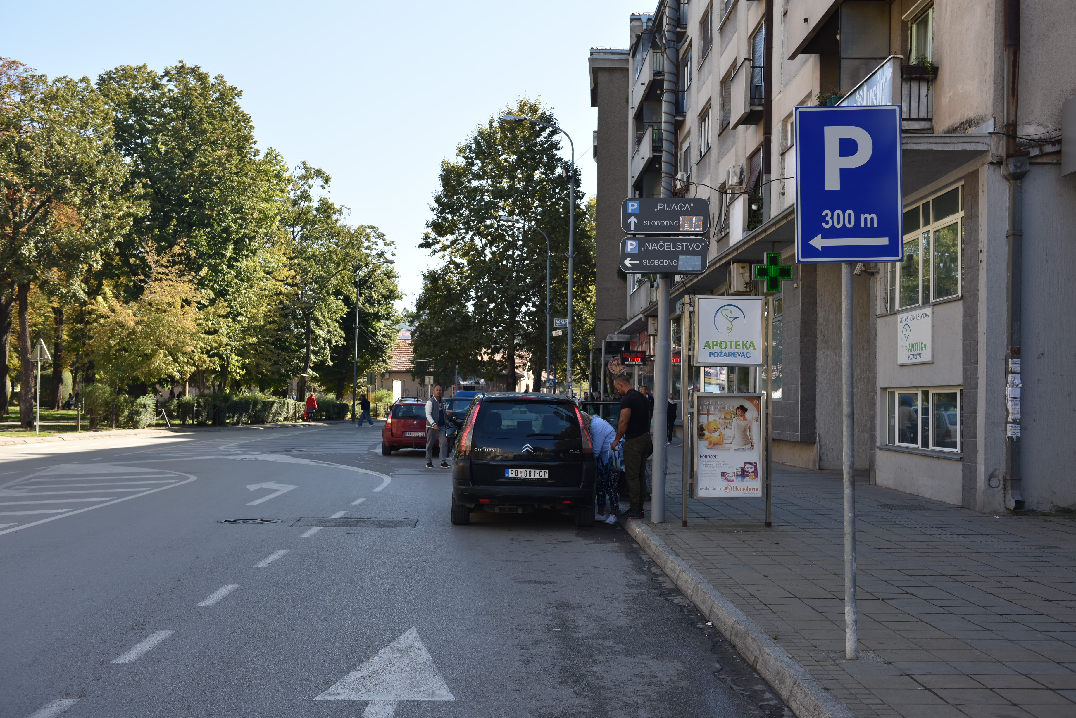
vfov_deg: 33.4
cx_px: 538
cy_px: 359
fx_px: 1196
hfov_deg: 48.4
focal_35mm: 40
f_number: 5
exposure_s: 1/320
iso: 200
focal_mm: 40
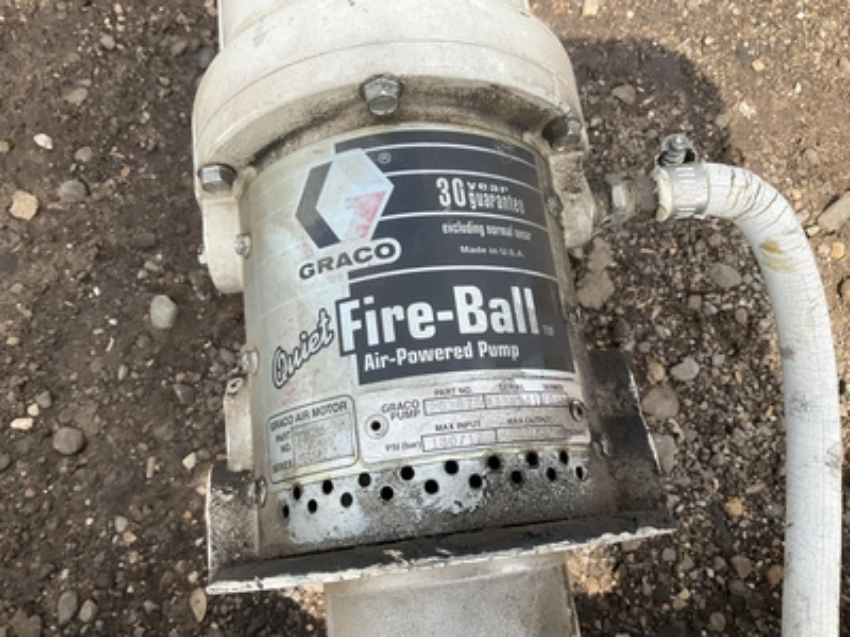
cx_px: 425
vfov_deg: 48.2
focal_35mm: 29
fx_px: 712
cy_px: 318
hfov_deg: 61.7
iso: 25
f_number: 1.8
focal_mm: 3
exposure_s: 1/829
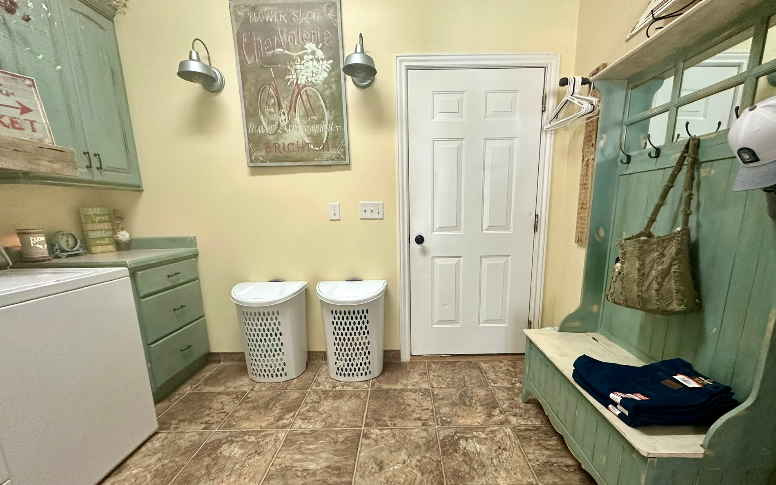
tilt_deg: -12.8
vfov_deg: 70.7
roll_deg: +0.3
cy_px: 285
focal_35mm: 16
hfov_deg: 97.8
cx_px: 405
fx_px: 338
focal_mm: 2.22
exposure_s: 1/60
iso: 250
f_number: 2.2
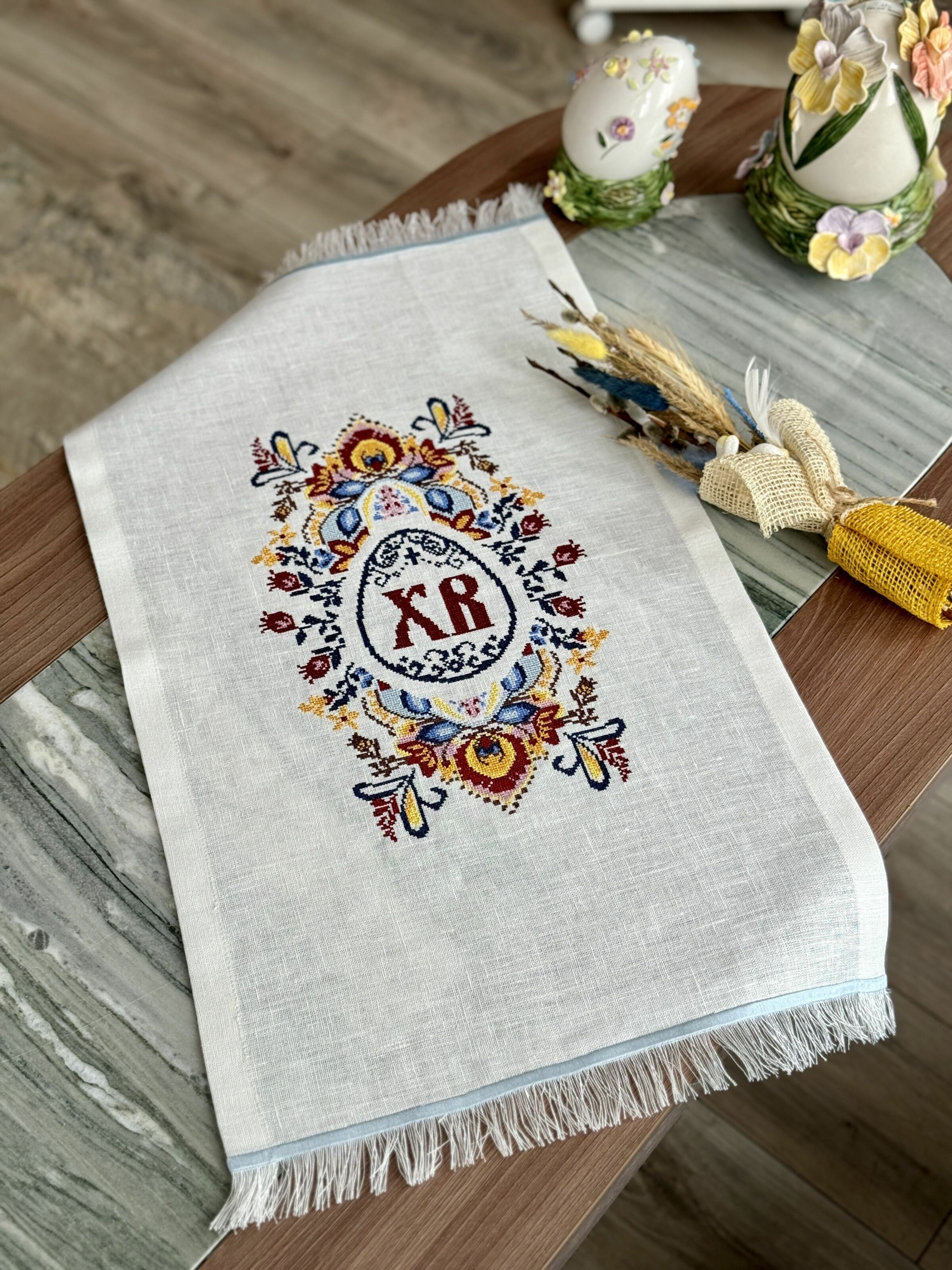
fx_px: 1760
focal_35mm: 48
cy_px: 635
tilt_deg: -52.1
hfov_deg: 30.3
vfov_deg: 39.7
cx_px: 476
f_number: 1.78
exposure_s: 1/142
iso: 64
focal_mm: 6.86
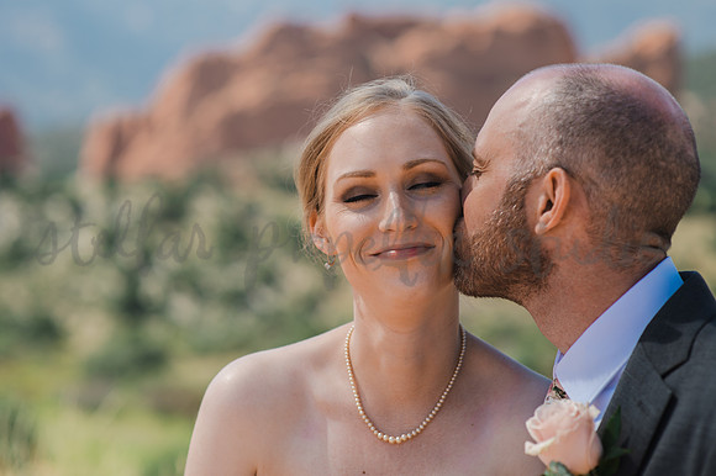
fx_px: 1690
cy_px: 238
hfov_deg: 23.9
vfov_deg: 16.1
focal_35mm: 85
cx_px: 358
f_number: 3.2
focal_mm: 85
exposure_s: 1/500
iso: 100
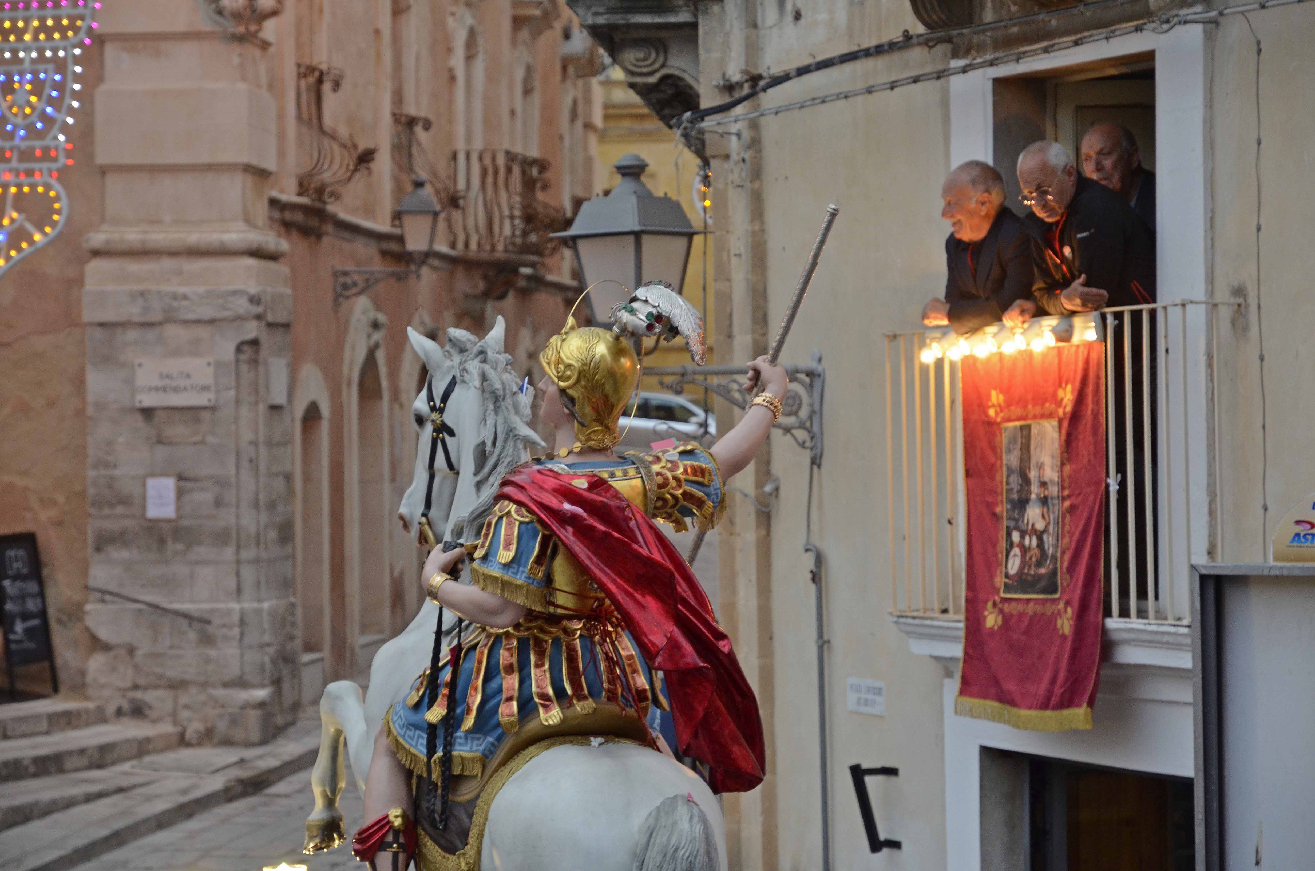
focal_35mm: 108
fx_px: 3937
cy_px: 436
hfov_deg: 19.0
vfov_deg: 12.6
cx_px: 658
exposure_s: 1/100
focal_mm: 72
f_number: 5.6
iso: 720
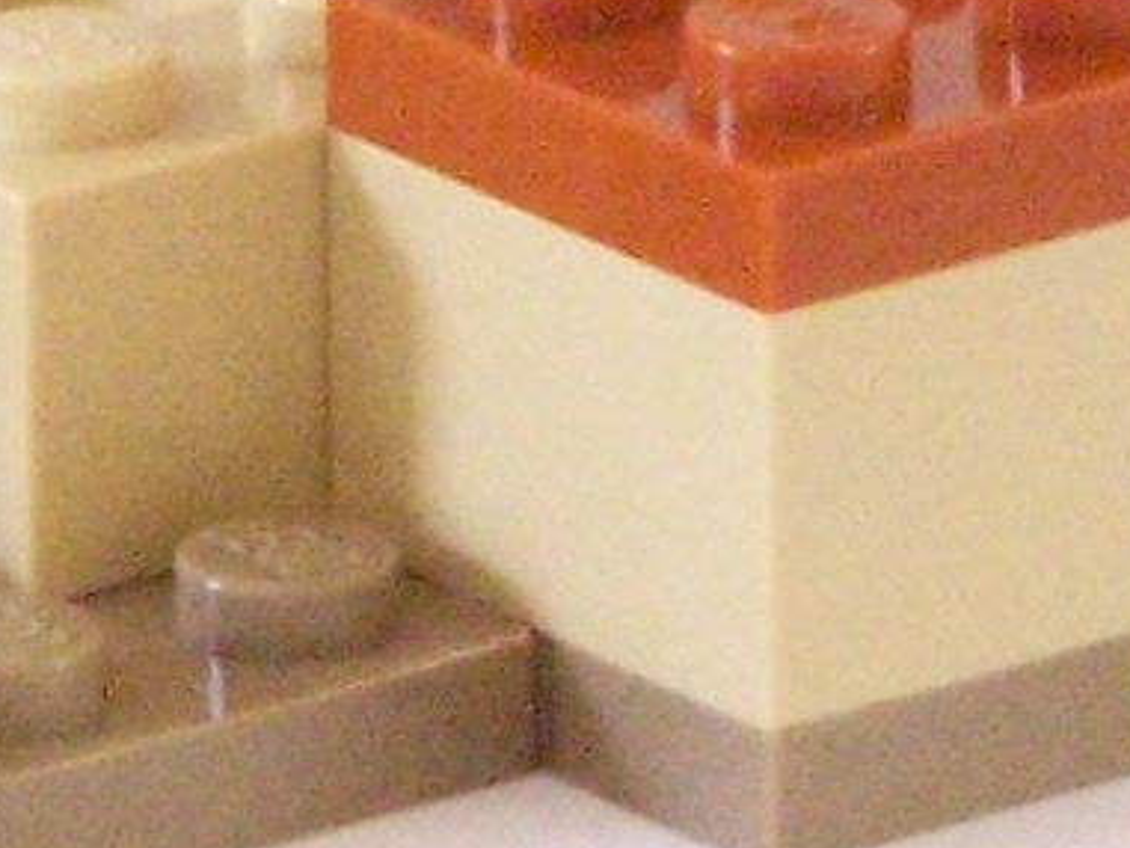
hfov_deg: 2.8
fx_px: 23184
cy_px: -406
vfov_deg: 2.1
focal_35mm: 710
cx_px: -89
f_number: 5.6
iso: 400
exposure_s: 1/15
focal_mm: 17.5
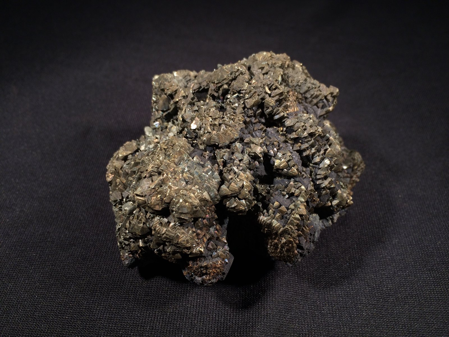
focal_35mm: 29
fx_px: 376
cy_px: 168
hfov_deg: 61.7
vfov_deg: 48.2
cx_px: 224
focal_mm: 4.15
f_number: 2.2
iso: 32
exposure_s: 1/60
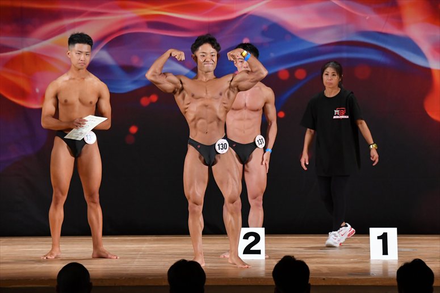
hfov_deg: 9.5
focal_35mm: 217
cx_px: 220
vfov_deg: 6.3
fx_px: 2651
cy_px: 146
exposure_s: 1/400
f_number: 5.6
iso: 3200
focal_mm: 145
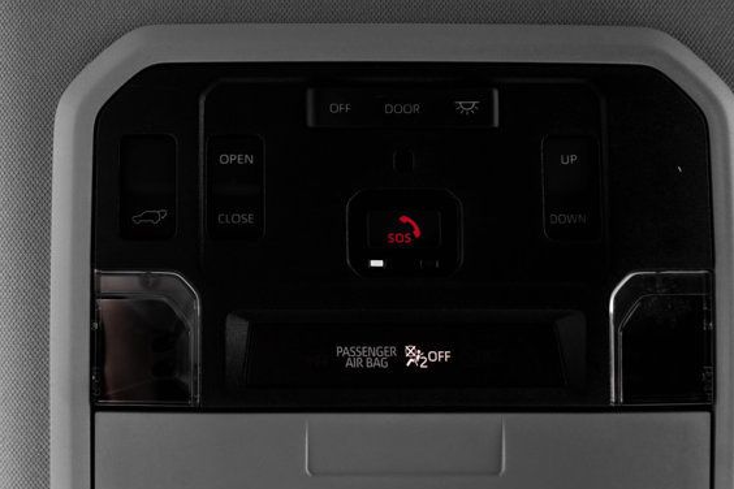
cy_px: 157
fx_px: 795
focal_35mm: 39
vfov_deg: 33.9
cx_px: 257
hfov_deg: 48.9
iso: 640
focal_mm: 24
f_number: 5
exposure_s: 1/320
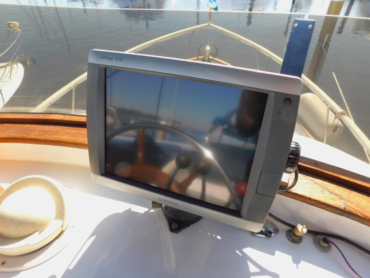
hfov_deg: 73.9
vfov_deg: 58.9
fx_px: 246
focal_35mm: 23
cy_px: 139
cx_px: 185
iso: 125
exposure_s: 1/500
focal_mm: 4
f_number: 3
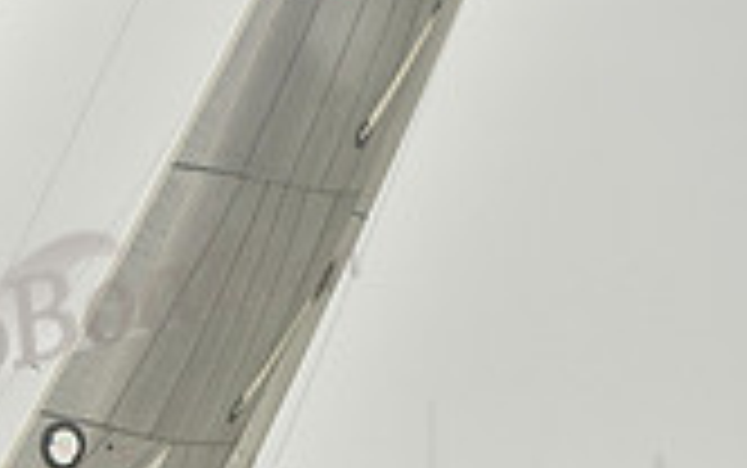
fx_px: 21757
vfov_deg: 1.2
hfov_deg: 2.0
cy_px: 623
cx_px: -504
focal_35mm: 1068
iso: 400
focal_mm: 300
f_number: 9
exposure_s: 1/1000
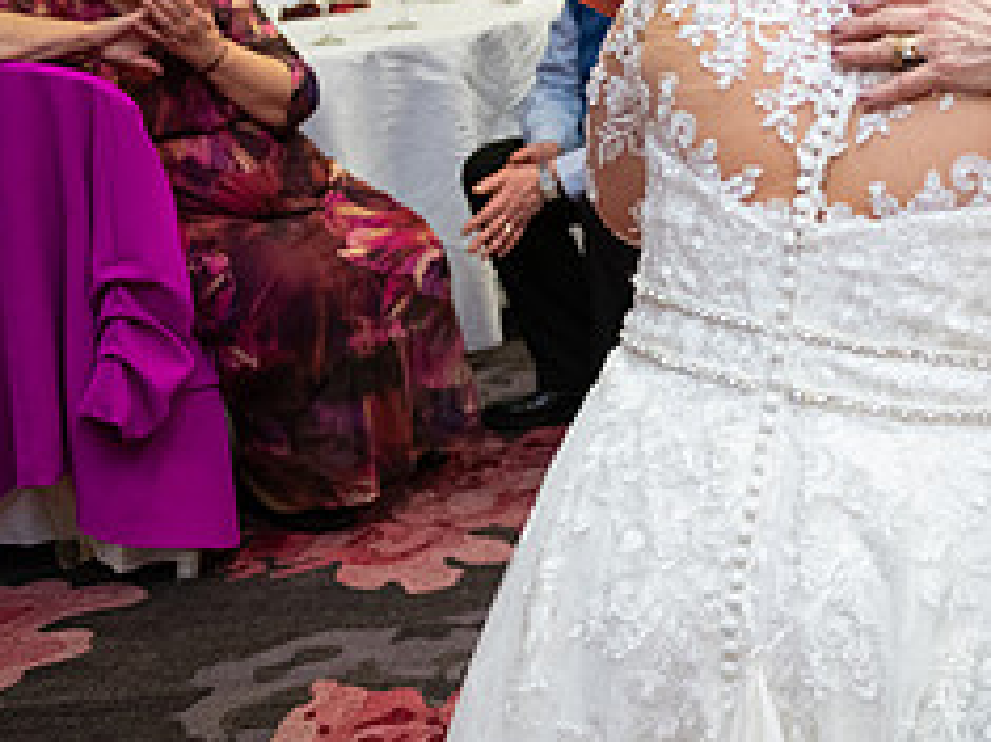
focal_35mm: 76
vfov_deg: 19.0
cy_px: 53
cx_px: 1172
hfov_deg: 23.6
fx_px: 2175
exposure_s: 1/160
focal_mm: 32
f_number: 3.5
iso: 1250
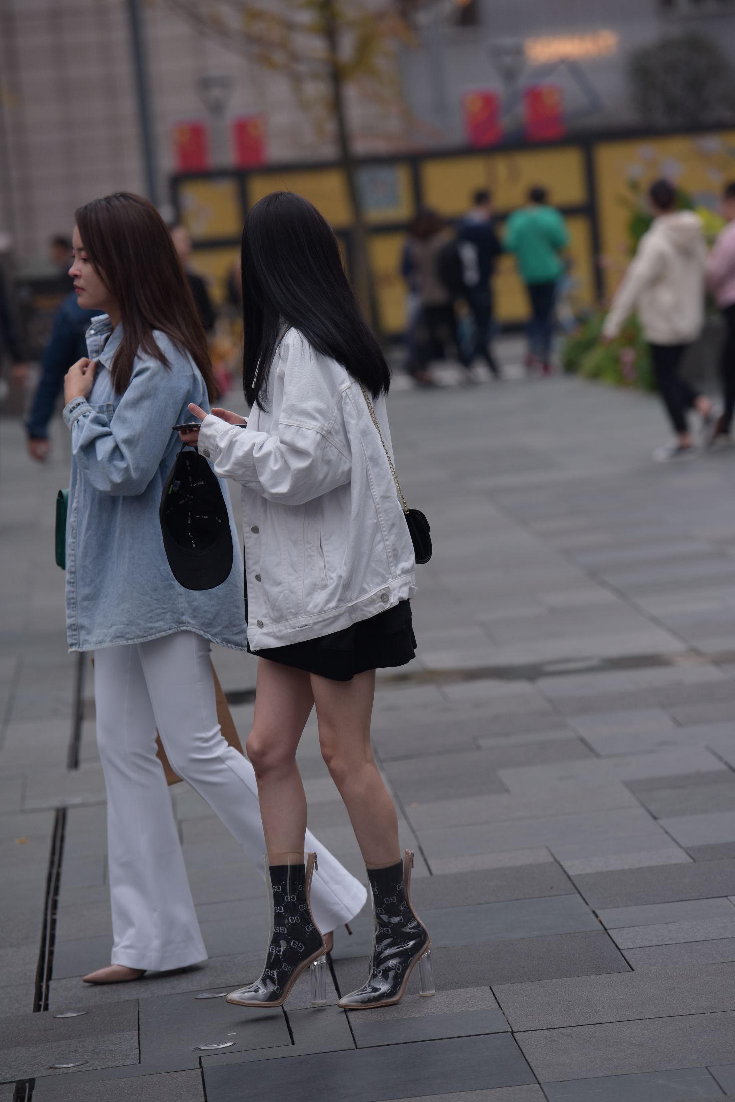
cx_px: 368
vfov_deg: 12.1
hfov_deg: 8.1
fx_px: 5203
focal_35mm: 170
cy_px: 551
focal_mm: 170
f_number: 4
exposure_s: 1/800
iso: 400
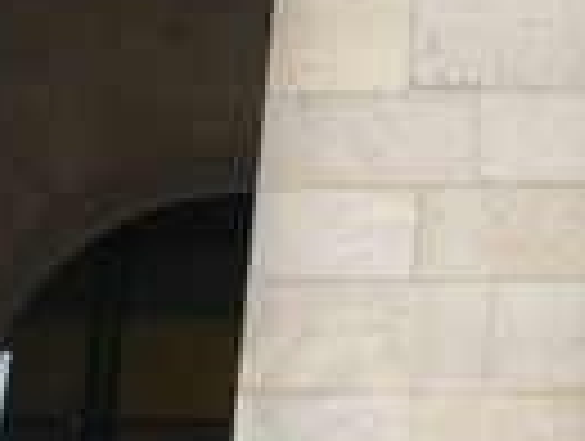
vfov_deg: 5.0
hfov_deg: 6.6
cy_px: -166
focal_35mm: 294
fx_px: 4978
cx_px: 972
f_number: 3.2
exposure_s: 1/50
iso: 64
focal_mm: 13.4
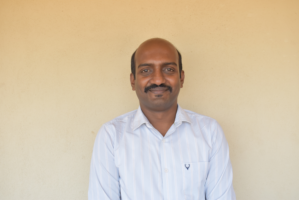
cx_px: 150
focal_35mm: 33
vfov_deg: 40.0
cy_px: 100
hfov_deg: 57.2
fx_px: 274
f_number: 5.6
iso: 400
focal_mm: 22
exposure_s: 1/125
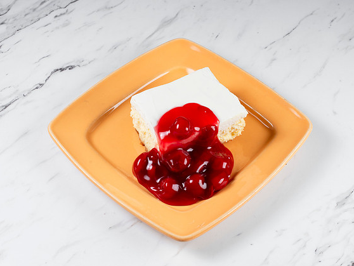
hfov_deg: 31.7
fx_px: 624
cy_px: 136
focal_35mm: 61
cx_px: 190
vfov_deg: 24.0
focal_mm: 50
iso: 200
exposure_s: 1/200
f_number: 9
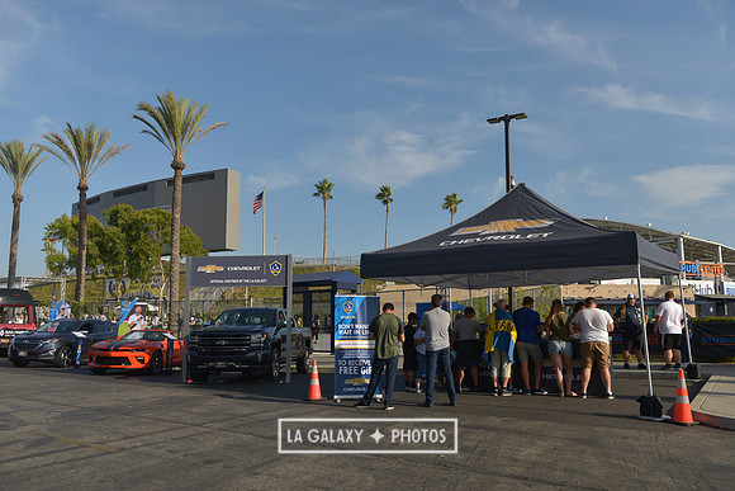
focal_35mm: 29
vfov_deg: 45.0
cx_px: 368
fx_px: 592
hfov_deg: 63.6
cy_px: 246
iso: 200
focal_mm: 29
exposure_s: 1/2500
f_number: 4.5
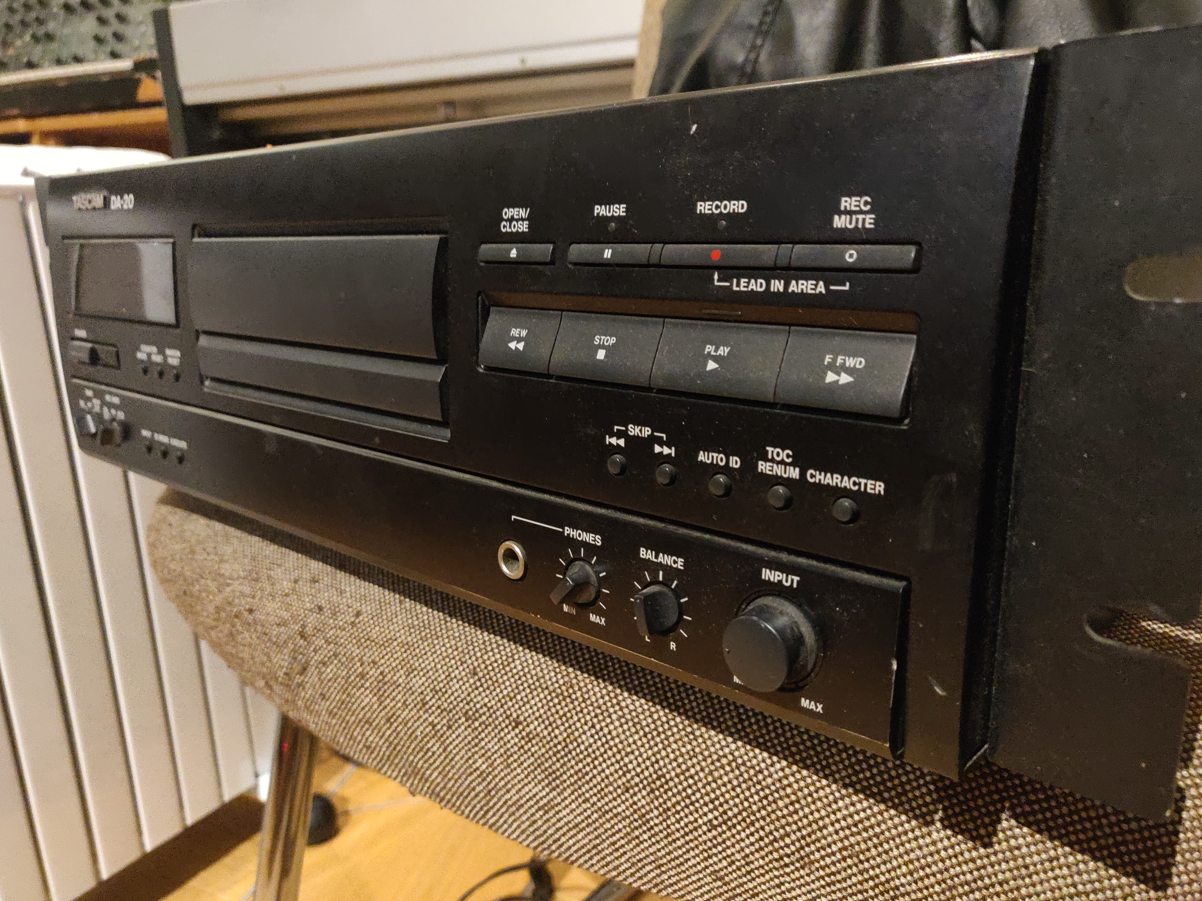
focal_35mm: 25
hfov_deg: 69.4
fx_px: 868
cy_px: 450
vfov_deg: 54.9
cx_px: 601
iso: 2000
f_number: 1.7
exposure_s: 1/17
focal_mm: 4.25
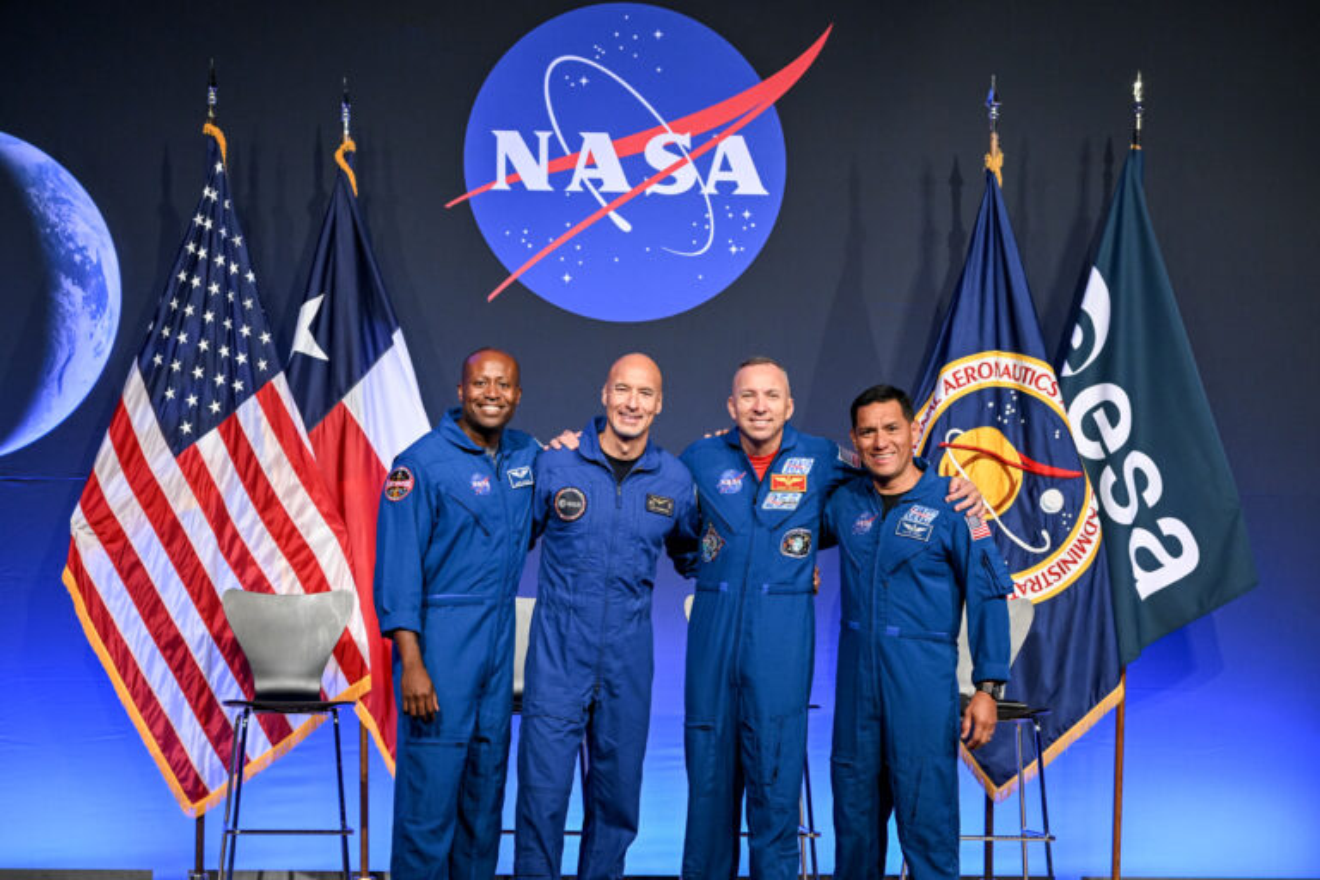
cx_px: 660
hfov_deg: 18.6
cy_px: 440
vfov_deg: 12.5
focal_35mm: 110
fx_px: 4033
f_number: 5.6
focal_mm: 110
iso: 3200
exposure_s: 1/200
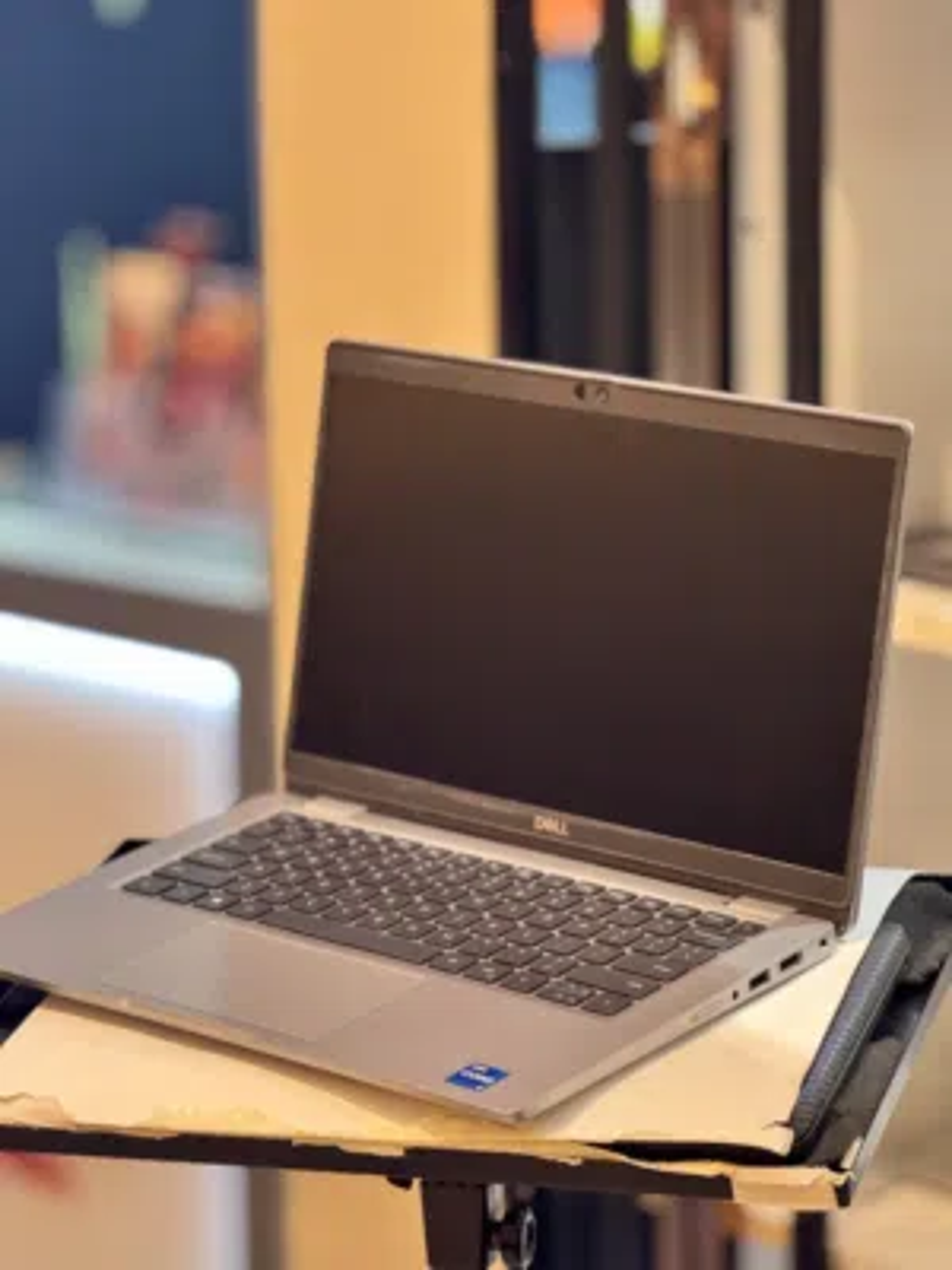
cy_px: 635
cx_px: 476
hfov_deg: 12.3
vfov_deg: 16.4
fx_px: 4400
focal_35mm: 120
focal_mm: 15.66
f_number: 2.8
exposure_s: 1/50
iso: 400
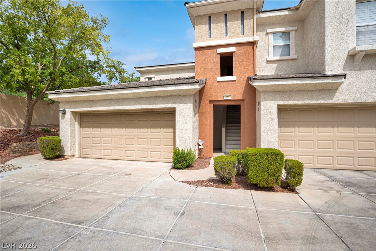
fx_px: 167
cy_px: 126
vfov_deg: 73.7
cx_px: 188
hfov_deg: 96.7
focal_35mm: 16
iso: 500
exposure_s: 1/1000
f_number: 10
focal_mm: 16
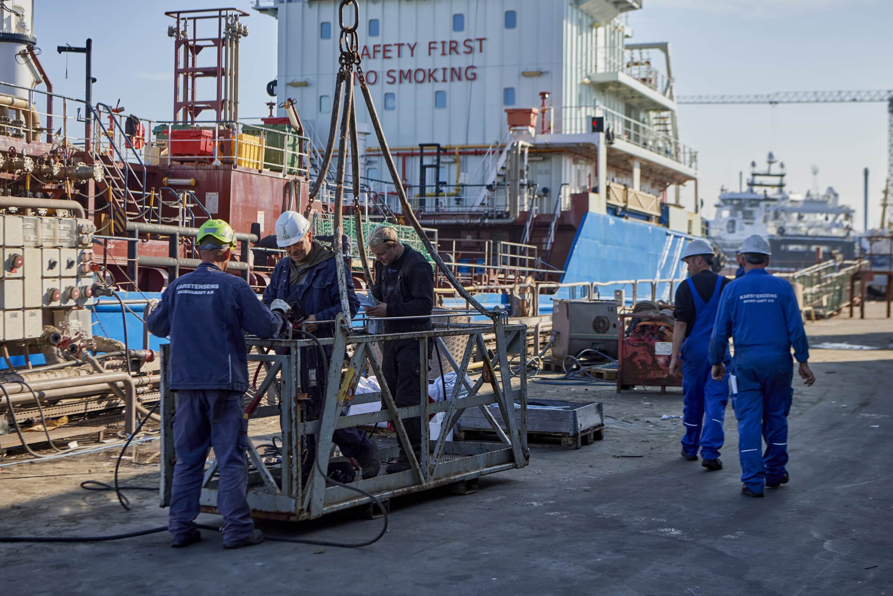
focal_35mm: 62
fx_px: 1538
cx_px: 446
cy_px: 298
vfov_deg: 21.9
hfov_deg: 32.4
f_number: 5.6
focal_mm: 62
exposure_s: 1/640
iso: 200
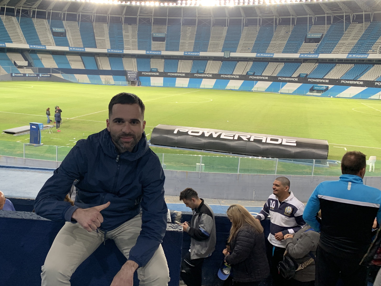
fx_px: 396
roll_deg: -2.3
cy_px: 150
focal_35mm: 36
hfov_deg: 50.2
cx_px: 119
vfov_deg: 39.6
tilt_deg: -11.8
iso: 64
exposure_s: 1/50
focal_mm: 4.25
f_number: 1.8
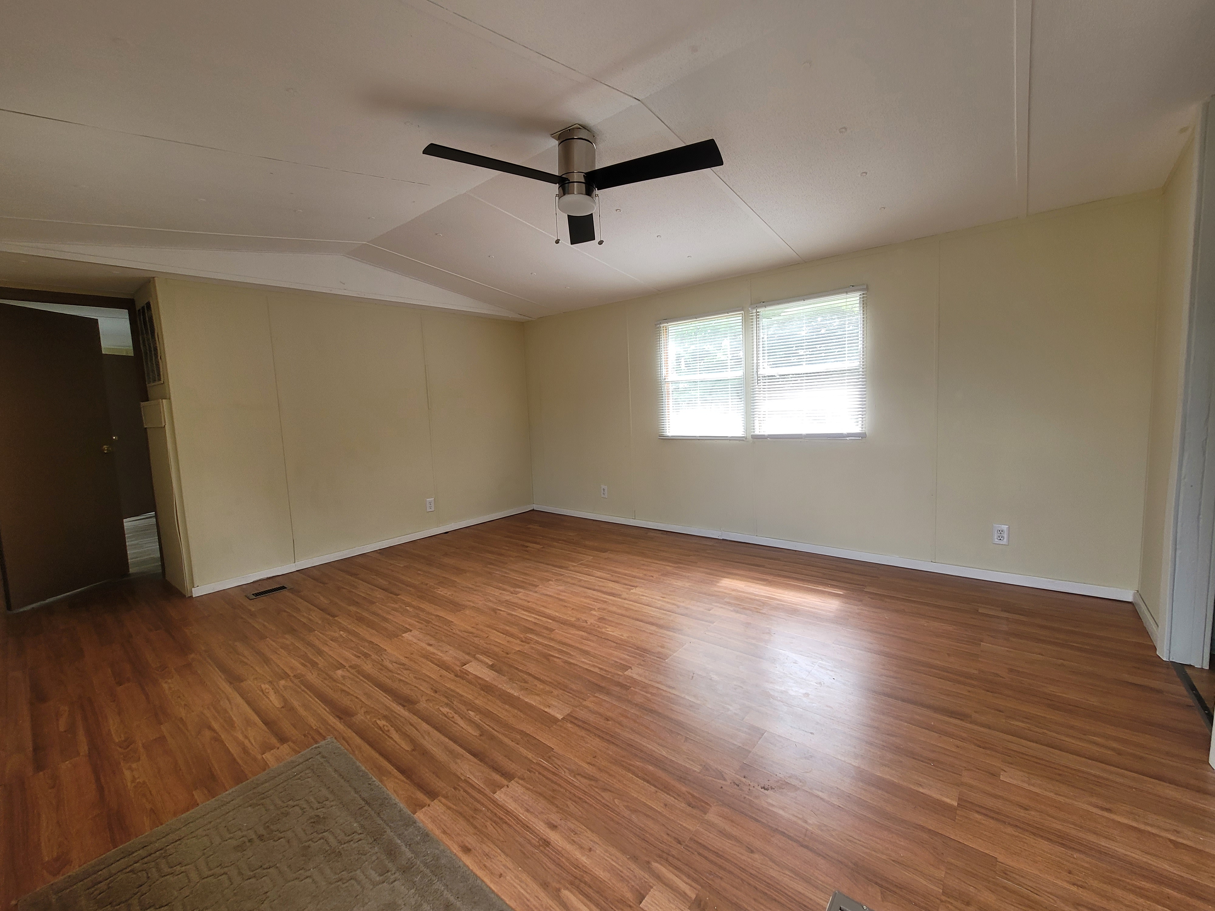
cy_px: 456
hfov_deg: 106.2
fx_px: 456
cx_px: 608
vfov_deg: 89.9
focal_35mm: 13
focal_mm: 2.2
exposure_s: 1/120
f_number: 2.2
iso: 100
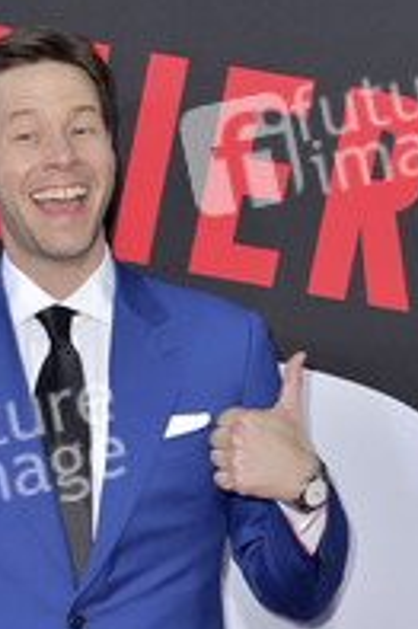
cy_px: 619
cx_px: 56
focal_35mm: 122
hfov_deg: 11.2
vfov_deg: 16.5
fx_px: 2128
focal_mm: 60
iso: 320
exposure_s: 1/250
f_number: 6.3
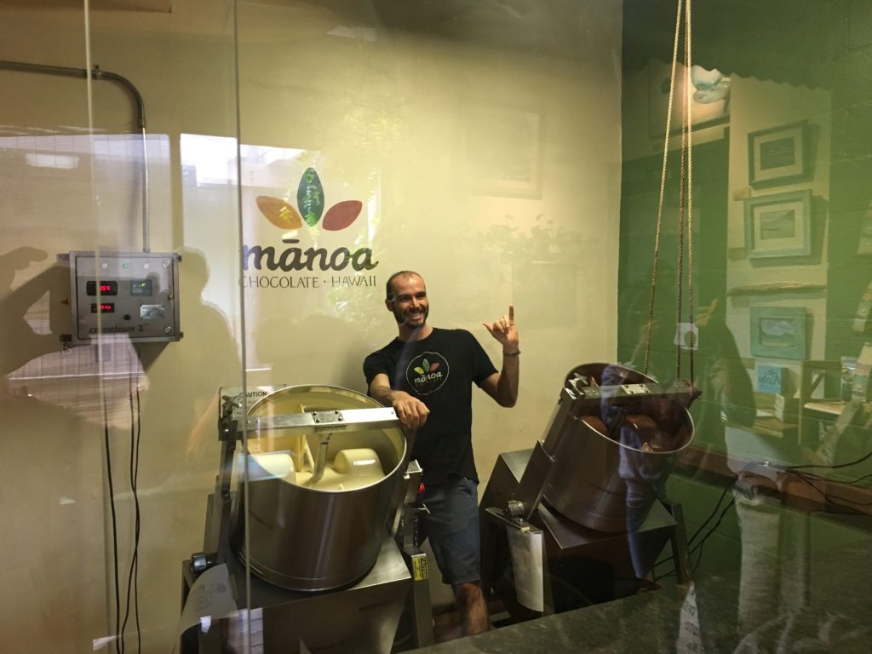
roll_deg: +0.8
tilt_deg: -3.0
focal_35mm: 29
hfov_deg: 61.7
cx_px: 436
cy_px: 327
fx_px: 731
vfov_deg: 48.2
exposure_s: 1/30
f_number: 2.2
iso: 125
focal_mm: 4.15
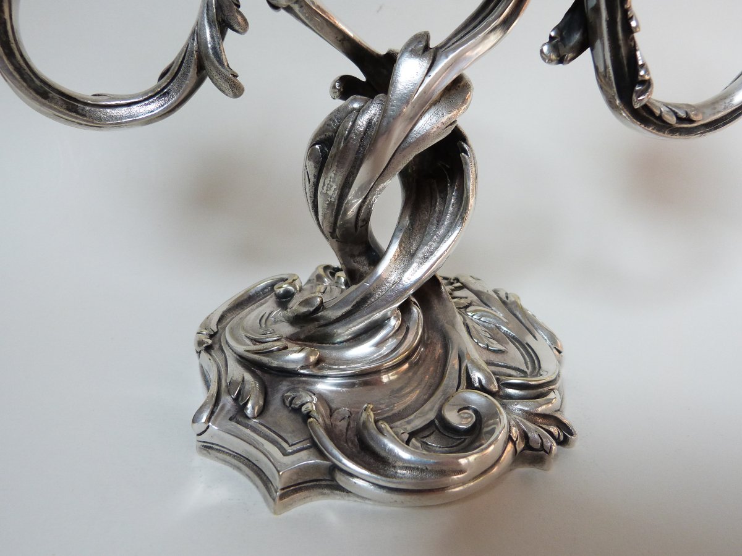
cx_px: 371
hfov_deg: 61.7
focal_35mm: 29
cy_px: 278
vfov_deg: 48.2
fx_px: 622
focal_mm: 5
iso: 200
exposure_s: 1/60
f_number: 2.9
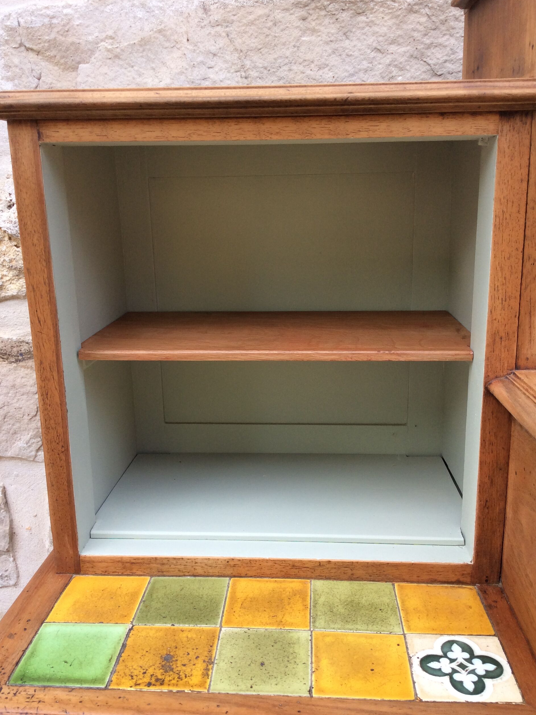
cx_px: 275
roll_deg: +1.0
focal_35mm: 33
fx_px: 681
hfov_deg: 42.9
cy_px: 361
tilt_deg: -12.0
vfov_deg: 55.4
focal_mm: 3.3
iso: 32
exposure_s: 1/153
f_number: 2.4
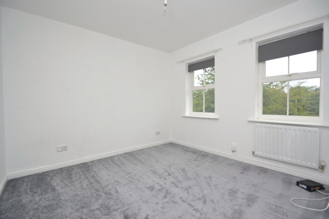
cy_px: 110
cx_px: 164
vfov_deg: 77.3
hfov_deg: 100.4
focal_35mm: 15
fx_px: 137
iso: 100
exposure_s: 1/200
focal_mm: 10
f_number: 3.5
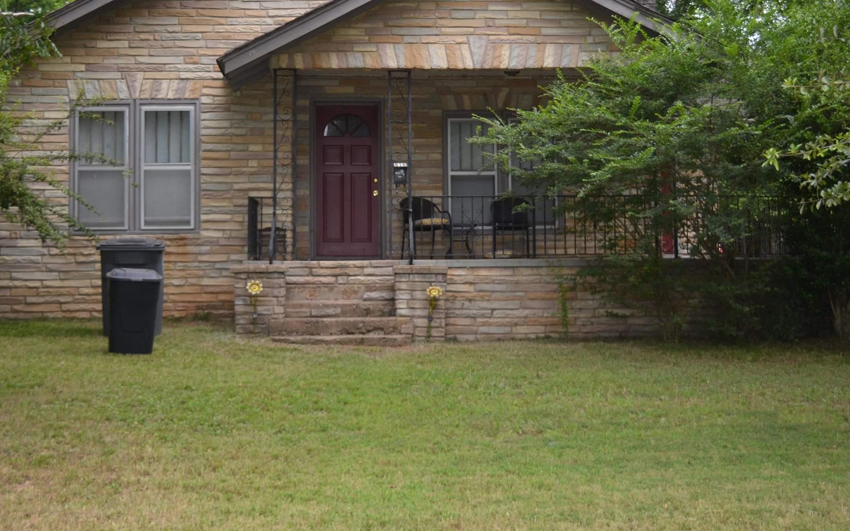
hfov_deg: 36.4
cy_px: 182
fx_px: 1291
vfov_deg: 23.2
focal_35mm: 56
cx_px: 400
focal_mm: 25
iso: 125
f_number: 4
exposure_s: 1/125
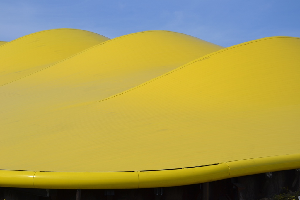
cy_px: 100
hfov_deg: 26.0
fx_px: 650
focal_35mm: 78
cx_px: 150
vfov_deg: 17.5
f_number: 9
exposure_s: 1/320
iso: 100
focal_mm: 52
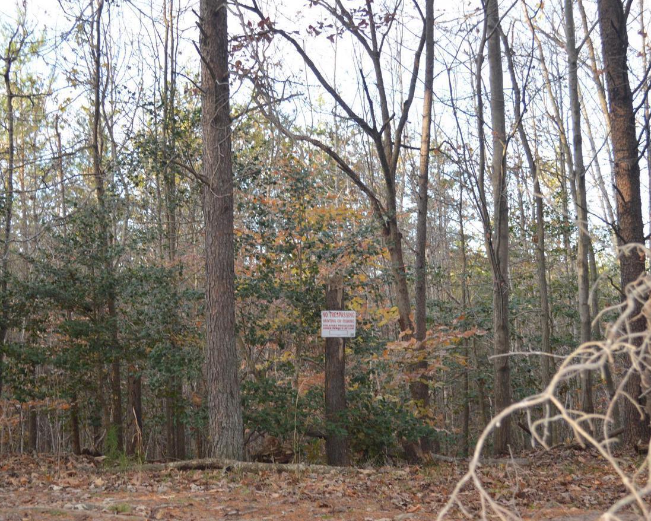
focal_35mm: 65
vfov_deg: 23.6
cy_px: 283
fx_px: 1245
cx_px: 285
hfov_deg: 29.3
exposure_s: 1/125
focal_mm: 35
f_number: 5
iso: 400
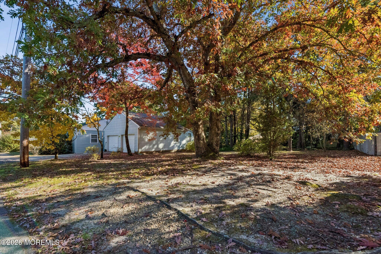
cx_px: 190
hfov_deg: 100.4
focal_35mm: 15
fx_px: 159
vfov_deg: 77.3
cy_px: 127
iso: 2000
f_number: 7.1
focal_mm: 15
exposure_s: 1/1600
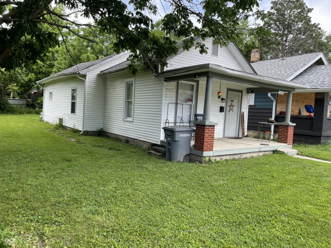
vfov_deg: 53.0
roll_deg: -3.0
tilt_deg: -2.0
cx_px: 166
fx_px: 249
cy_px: 124
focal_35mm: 26
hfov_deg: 67.3
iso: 32
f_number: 1.6
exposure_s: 1/759
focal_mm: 4.2
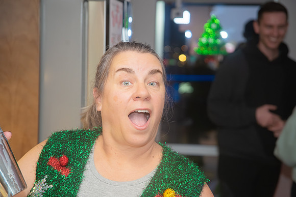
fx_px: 764
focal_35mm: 93
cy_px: 99
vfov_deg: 14.7
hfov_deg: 21.9
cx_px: 156
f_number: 4.5
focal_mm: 85
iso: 1600
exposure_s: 1/125
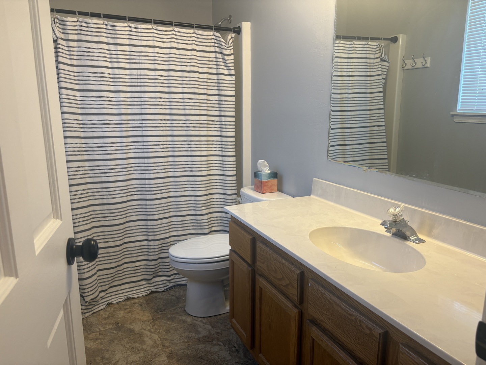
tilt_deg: -10.4
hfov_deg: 67.3
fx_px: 365
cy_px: 182
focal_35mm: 26
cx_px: 243
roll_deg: +0.4
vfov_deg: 53.1
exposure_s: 1/60
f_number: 1.6
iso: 80
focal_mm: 5.96
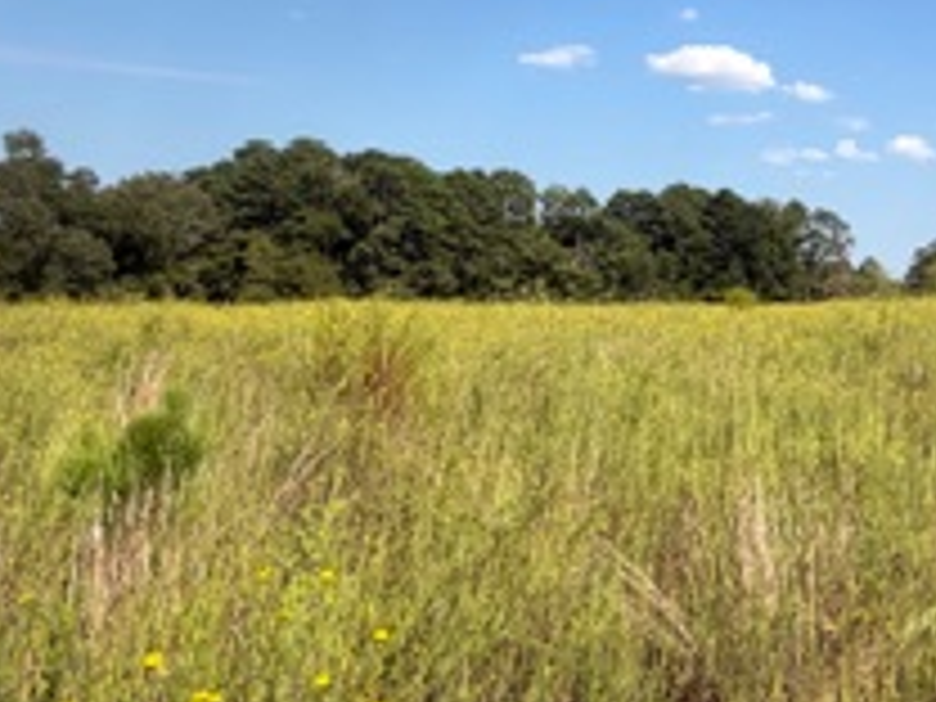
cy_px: 207
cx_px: 968
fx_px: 1163
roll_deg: -1.2
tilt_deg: +4.4
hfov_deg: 38.2
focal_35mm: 43
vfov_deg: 33.2
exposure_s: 1/799
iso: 20
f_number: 2.2
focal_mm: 2.22
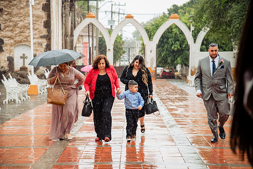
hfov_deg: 18.3
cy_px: 84
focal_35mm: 112
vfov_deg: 12.2
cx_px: 126
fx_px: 787
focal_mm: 112
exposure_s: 1/400
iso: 1600
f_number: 6.3
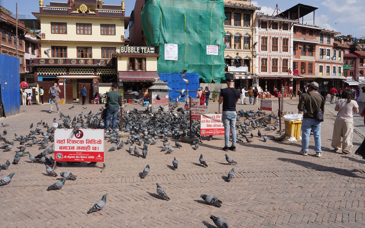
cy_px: 97
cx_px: 176
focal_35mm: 27
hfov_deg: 68.4
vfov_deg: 45.9
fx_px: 269
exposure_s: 1/100
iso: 100
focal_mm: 24
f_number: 16
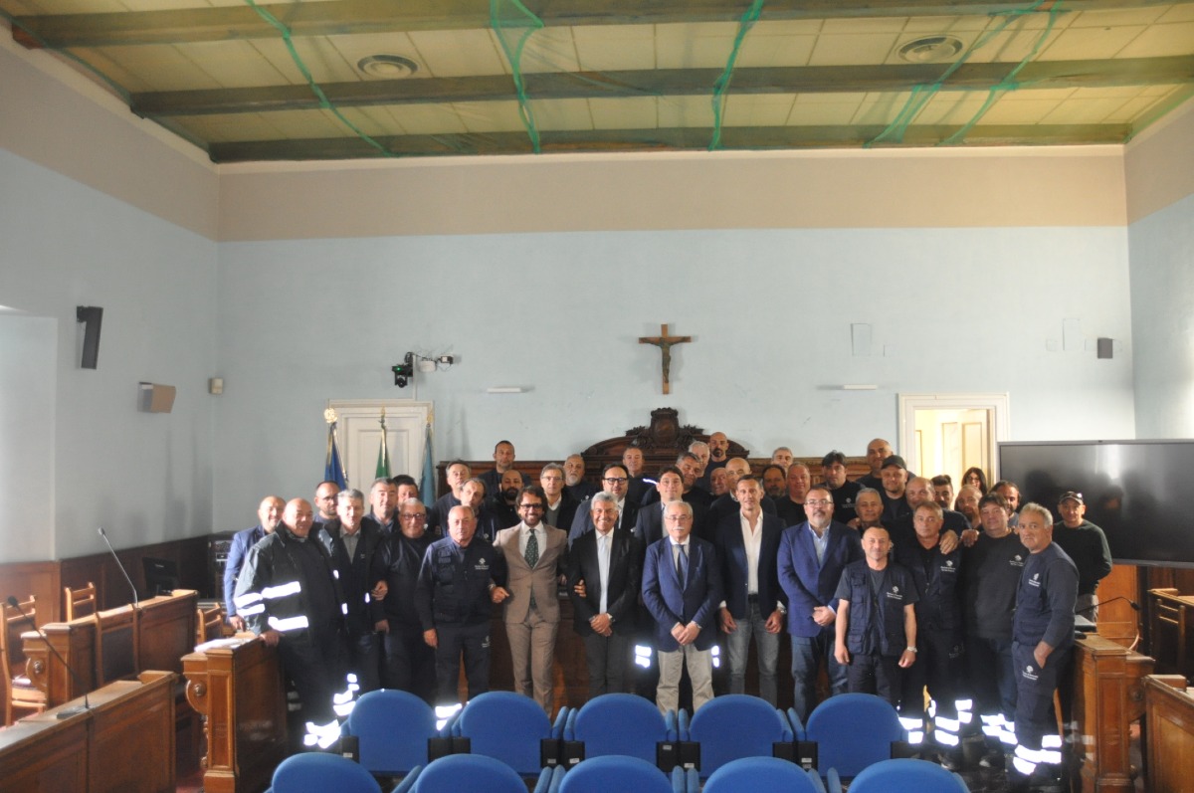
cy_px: 396
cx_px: 597
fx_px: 894
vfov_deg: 47.8
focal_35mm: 27
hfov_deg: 67.4
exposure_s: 1/20
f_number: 4
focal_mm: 18
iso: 1600
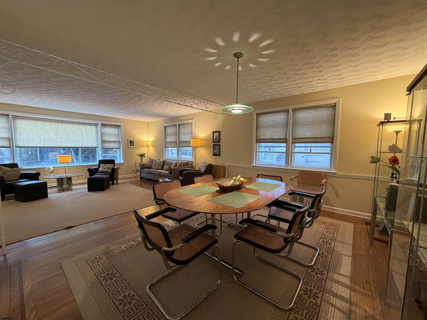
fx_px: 173
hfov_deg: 102.1
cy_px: 160
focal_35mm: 14
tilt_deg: -3.8
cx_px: 214
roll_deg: -0.2
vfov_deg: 85.7
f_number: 2.2
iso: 250
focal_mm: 2.22
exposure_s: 1/60
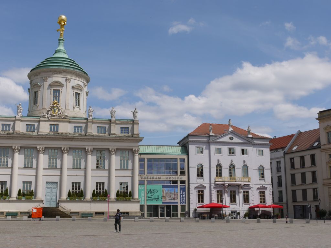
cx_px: 166
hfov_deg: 41.2
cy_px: 124
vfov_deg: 31.5
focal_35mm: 46
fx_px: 440
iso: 100
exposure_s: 1/320
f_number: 11
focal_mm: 23
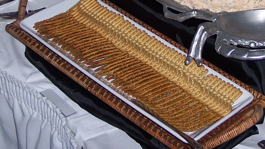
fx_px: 787
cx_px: 212
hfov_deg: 18.9
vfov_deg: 10.6
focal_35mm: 112
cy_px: -42
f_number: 2.8
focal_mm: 8
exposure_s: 1/60
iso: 100
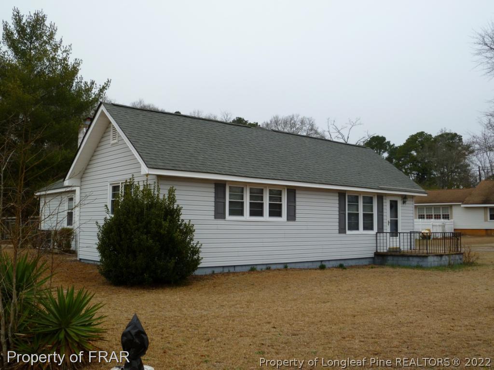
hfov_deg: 51.4
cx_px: 247
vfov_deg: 39.7
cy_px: 185
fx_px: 514
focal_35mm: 36
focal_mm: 6.5
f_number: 3.6
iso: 80
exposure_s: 1/250
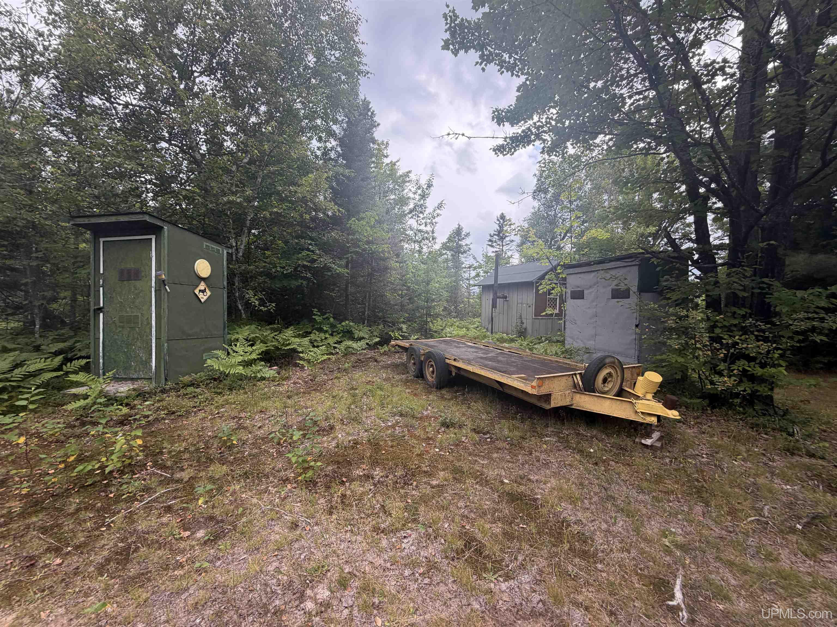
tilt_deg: -3.3
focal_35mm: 14
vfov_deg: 85.7
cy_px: 314
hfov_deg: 102.1
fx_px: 339
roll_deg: -1.6
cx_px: 418
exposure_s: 1/143
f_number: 2.2
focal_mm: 2.22
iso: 64
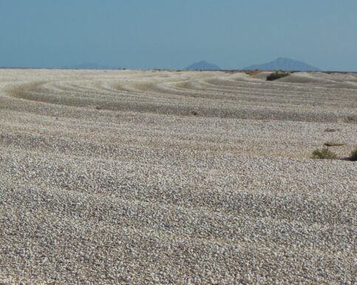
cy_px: 196
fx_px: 1246
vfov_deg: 13.0
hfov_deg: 16.3
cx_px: 130
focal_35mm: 118
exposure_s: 1/640
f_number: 8.9
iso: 125
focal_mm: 13.6
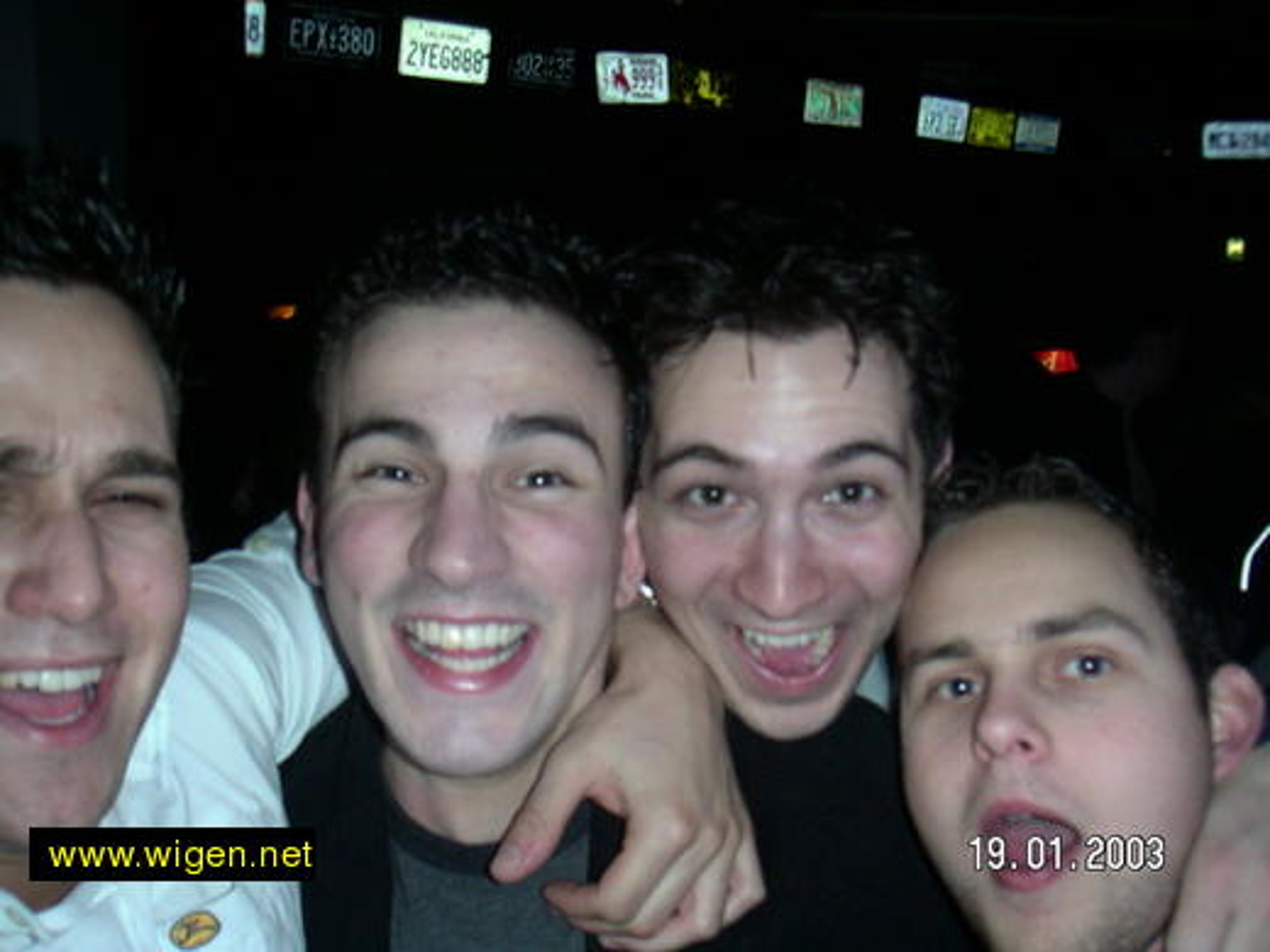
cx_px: 635
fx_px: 1394
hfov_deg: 49.0
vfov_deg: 37.7
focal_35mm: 38
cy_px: 476
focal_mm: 6
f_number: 2.8
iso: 160
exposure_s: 1/50
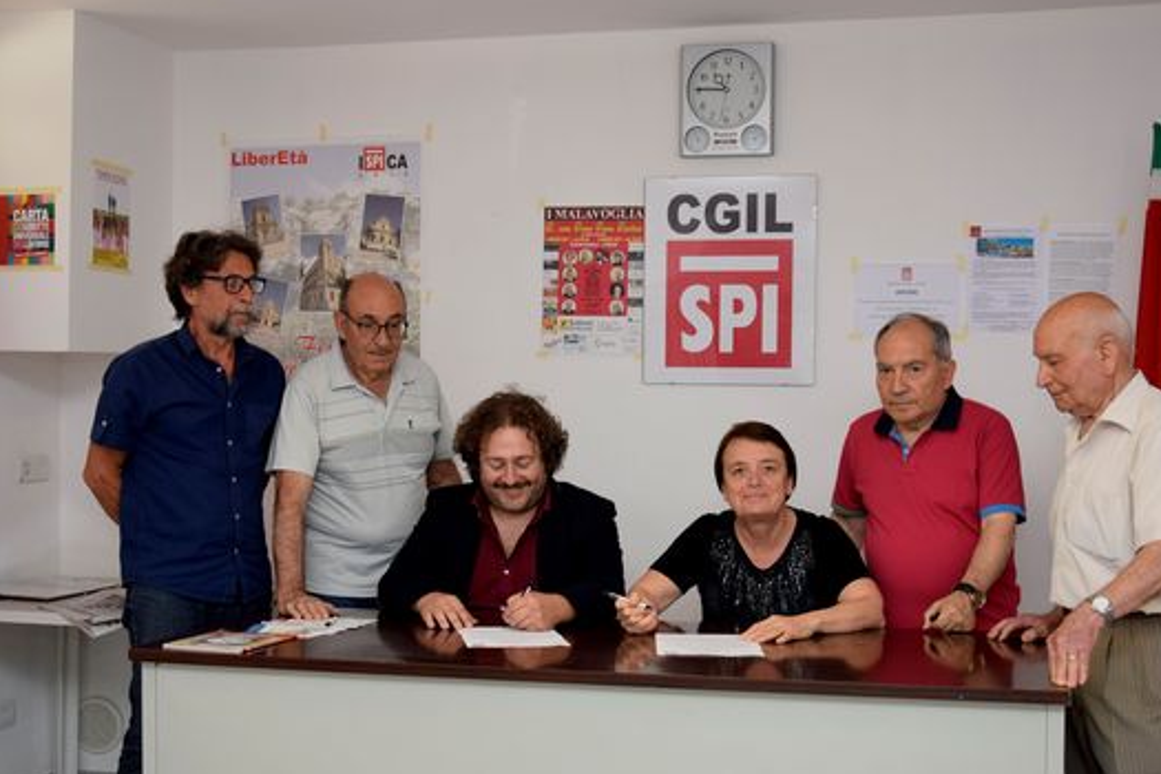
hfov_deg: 41.1
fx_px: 1548
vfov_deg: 28.1
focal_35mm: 48
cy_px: 416
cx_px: 588
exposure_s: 1/60
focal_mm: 28
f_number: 5.6
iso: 800
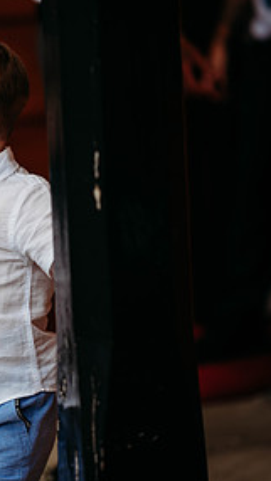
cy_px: 224
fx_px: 1787
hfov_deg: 8.6
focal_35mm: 140
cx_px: 29
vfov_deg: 15.3
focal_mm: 85
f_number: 1.8
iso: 100
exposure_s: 1/400
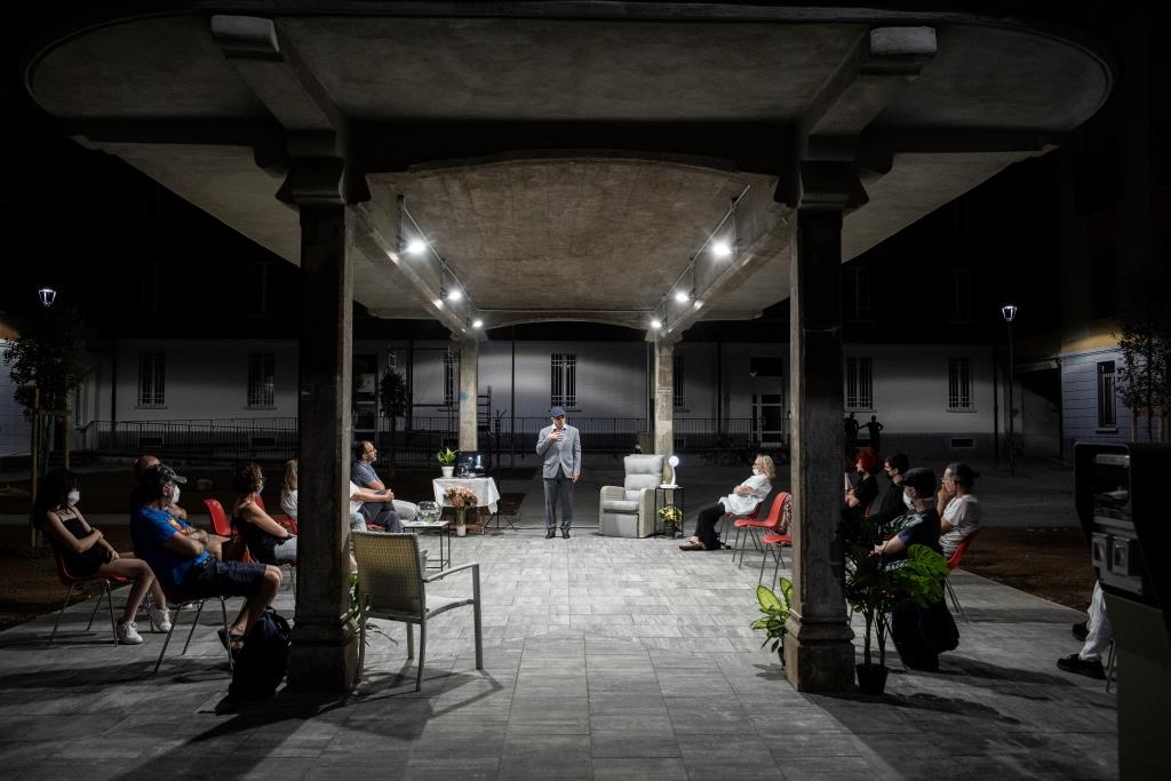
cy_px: 390
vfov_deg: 46.4
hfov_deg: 65.5
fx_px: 911
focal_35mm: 28
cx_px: 586
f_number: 5.6
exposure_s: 1/160
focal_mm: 28
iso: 4000
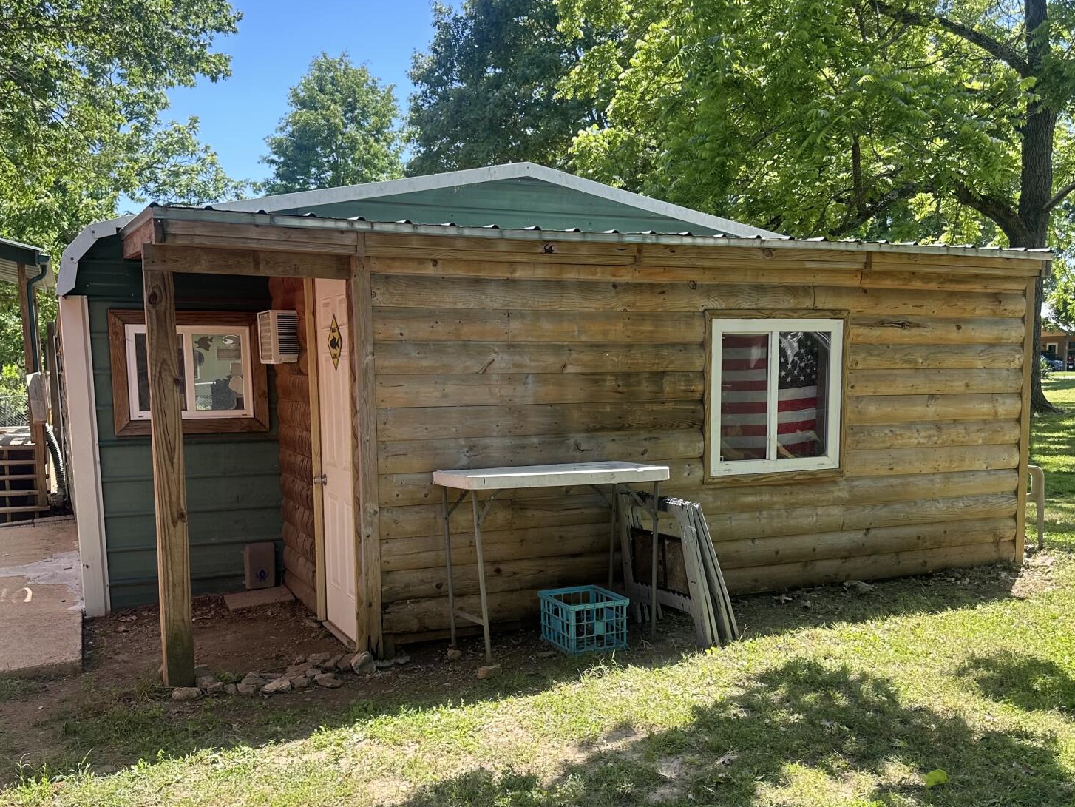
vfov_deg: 42.6
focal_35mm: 33
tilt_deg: -6.7
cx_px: 535
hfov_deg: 55.3
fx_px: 1025
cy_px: 507
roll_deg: -0.7
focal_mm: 6.86
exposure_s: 1/762
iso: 80
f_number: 1.78
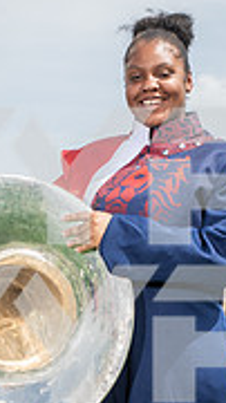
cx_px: 128
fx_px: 1174
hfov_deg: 11.0
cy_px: 336
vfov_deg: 19.2
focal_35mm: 110
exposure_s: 1/400
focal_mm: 42
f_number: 7.1
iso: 125
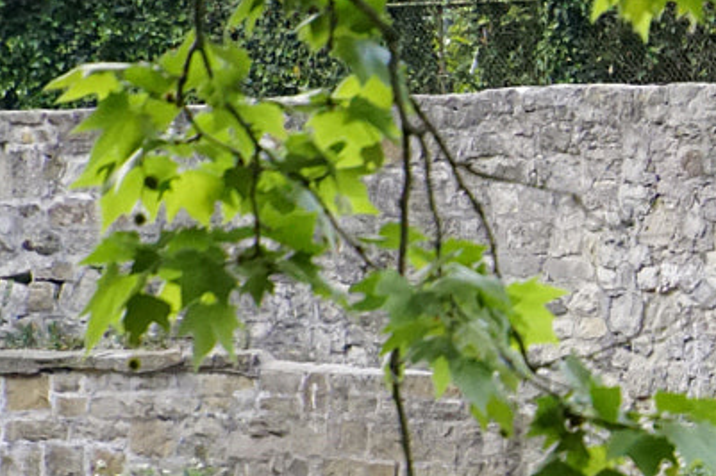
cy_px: 513
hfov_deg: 4.3
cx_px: 1366
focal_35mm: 479
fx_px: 9522
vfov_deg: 2.9
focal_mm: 80
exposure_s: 1/500
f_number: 8
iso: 2000
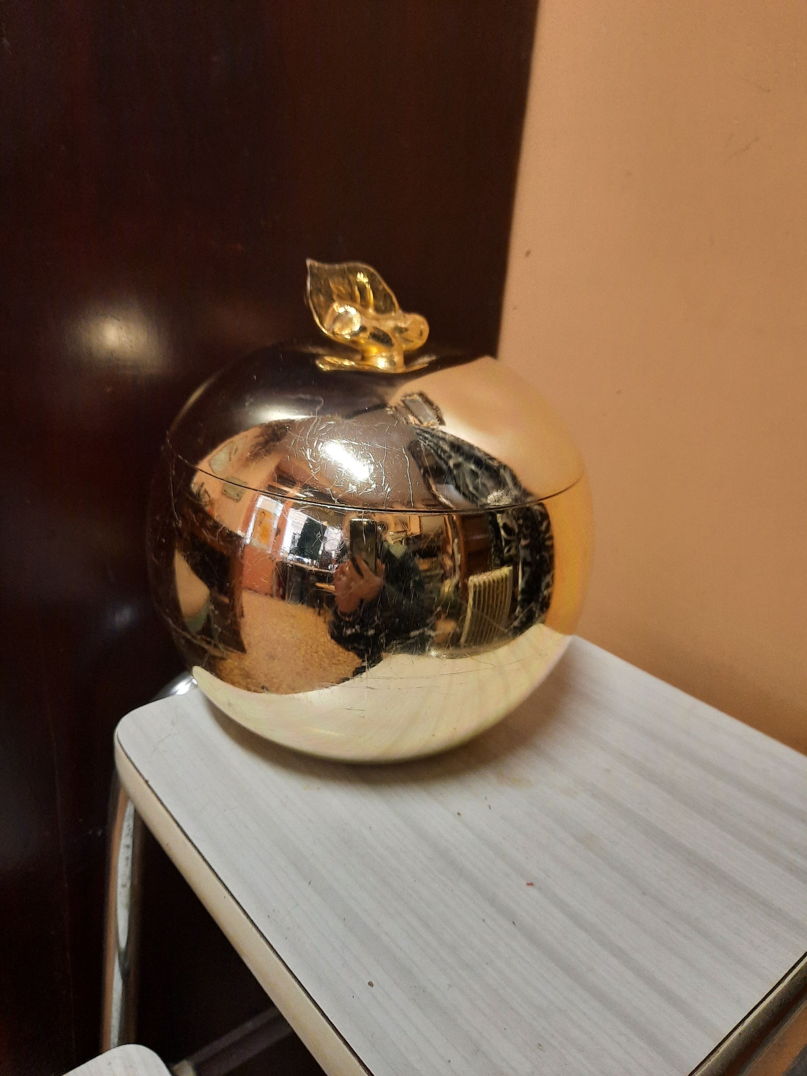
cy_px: 538
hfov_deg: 54.9
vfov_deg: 69.4
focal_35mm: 25
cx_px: 404
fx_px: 777
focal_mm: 4.6
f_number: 2
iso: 320
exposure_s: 1/33
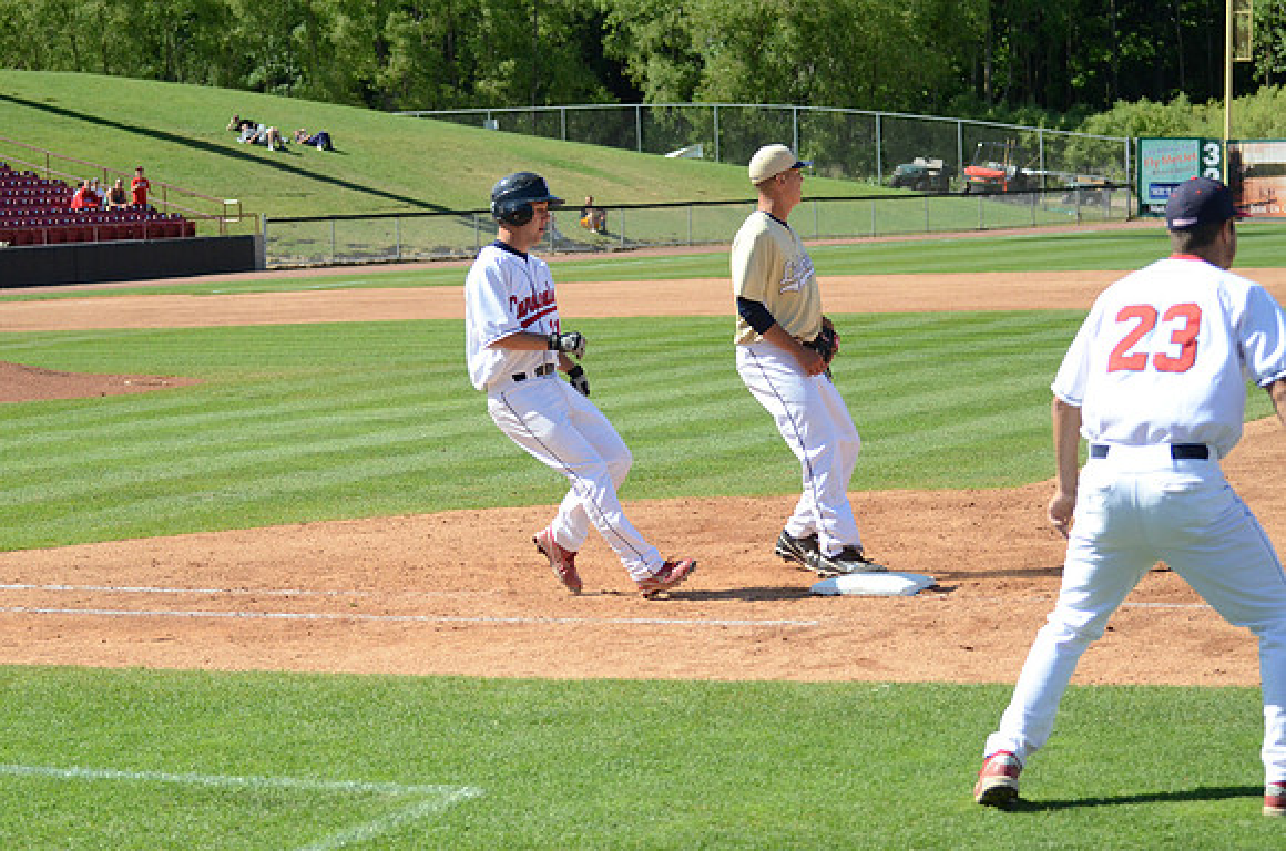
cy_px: 426
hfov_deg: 19.5
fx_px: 3743
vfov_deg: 13.0
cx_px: 643
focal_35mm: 105
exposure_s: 1/8000
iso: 1600
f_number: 4.5
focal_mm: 70
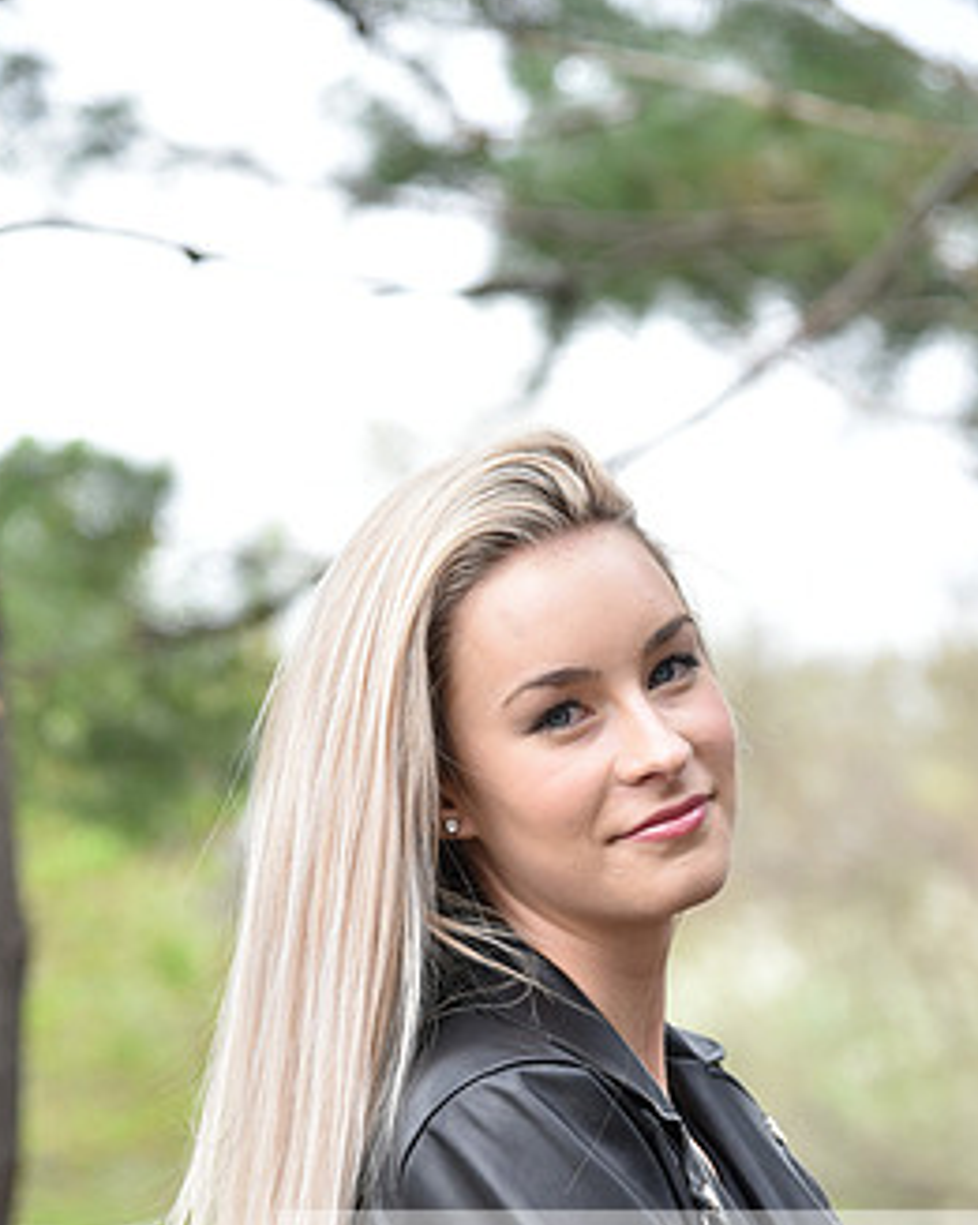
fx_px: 6341
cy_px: 996
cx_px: 609
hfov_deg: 8.8
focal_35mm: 175
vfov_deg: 11.0
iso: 320
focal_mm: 105
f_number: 4.5
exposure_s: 1/250
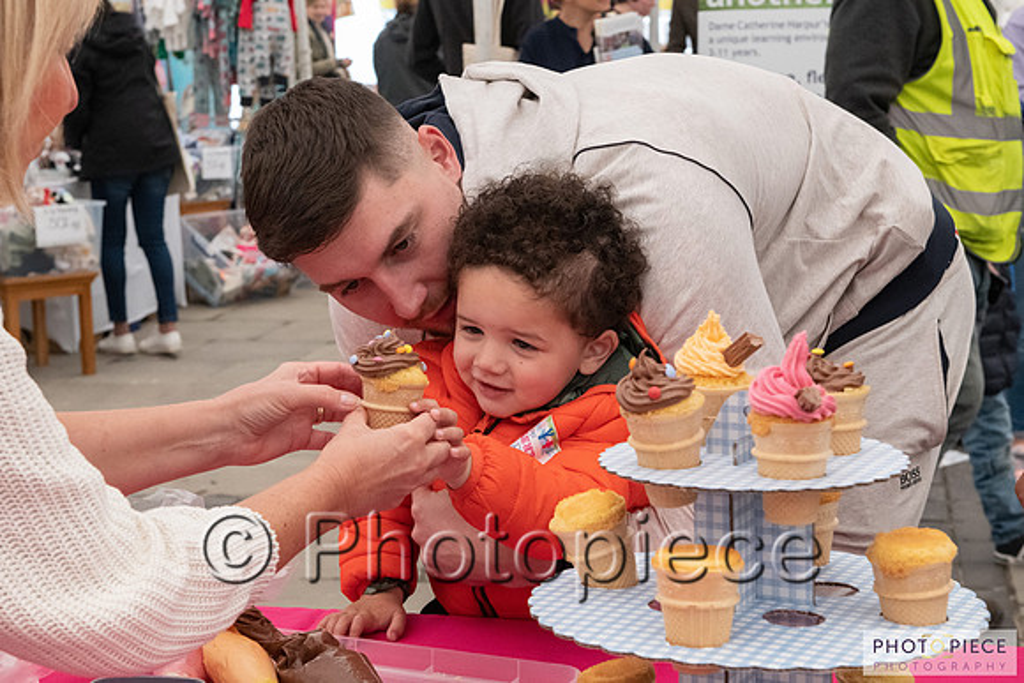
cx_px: 514
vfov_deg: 19.7
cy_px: 342
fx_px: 1965
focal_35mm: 69
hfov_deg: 29.2
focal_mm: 58
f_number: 8
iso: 5000
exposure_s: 1/320
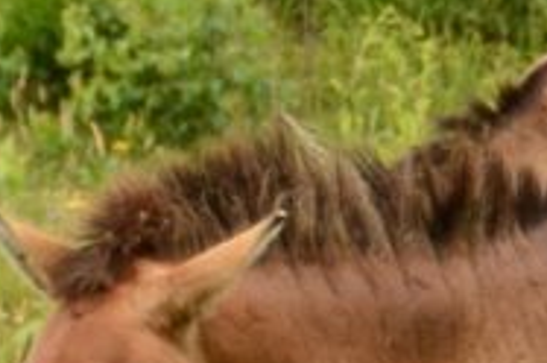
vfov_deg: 1.4
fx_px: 14941
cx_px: 374
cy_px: 463
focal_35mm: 985
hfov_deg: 2.1
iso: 800
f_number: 5.3
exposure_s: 1/1250
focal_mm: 120
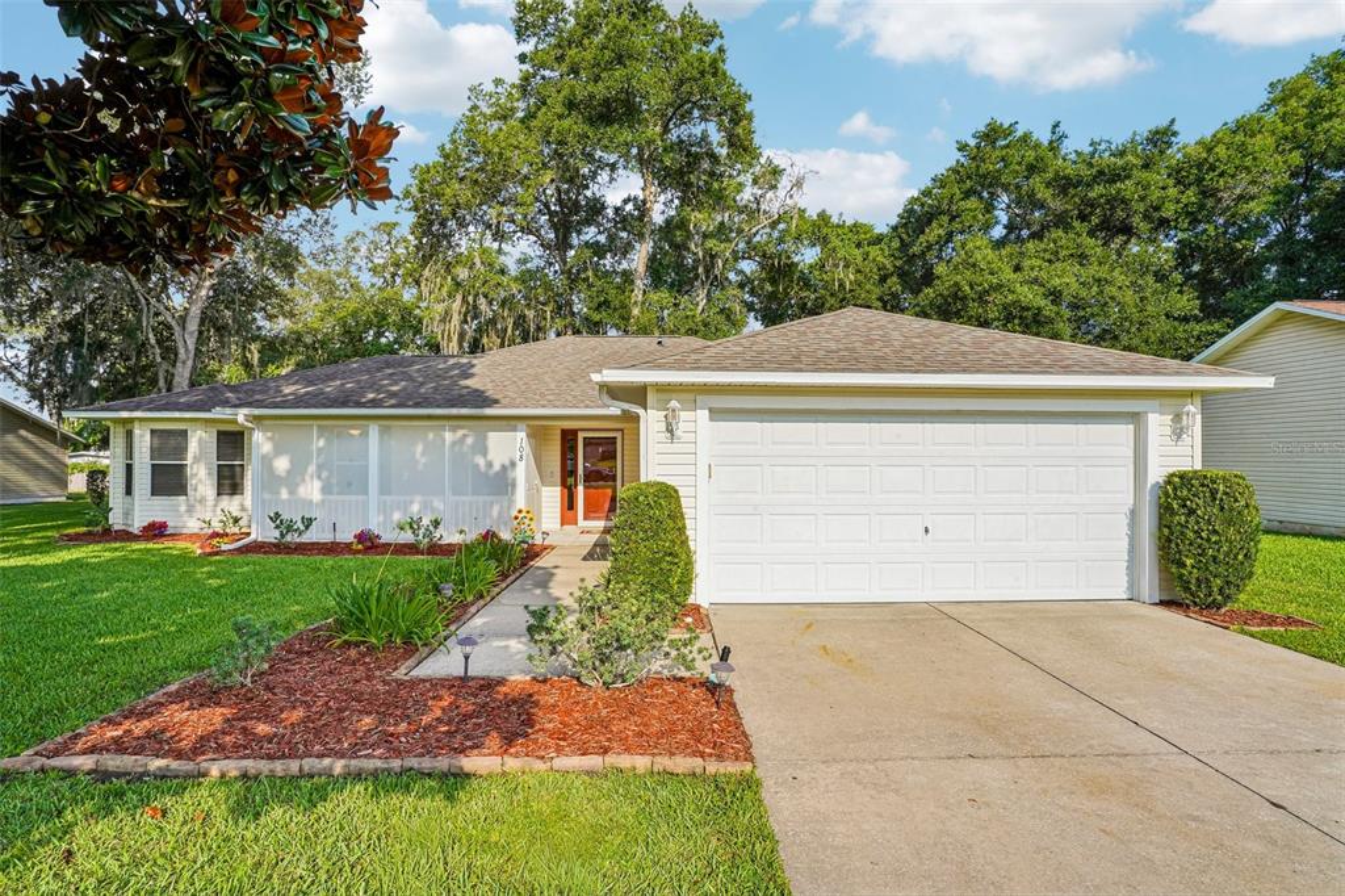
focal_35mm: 17
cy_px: 448
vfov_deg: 70.4
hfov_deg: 93.3
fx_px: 635
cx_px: 672
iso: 100
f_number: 20
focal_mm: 17
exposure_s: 1/50
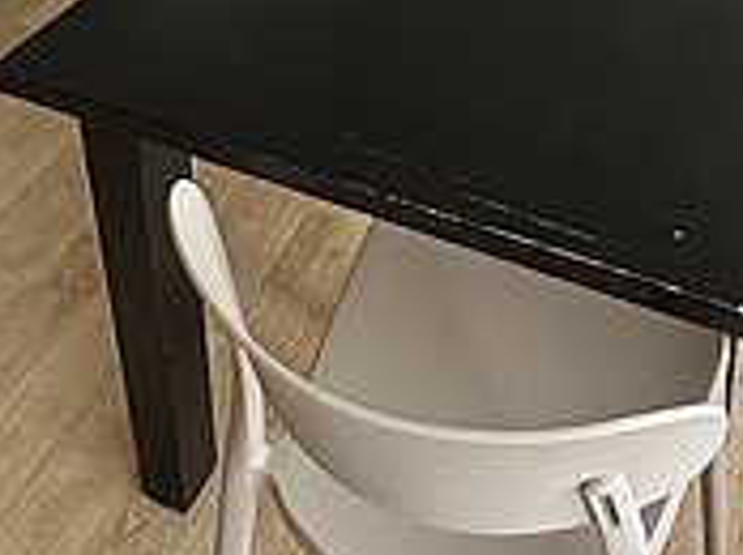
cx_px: 446
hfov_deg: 43.7
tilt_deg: -19.7
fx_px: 922
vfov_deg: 25.3
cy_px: -278
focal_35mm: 43
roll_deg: +0.5
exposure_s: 1/99
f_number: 2.2
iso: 100
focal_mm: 2.22
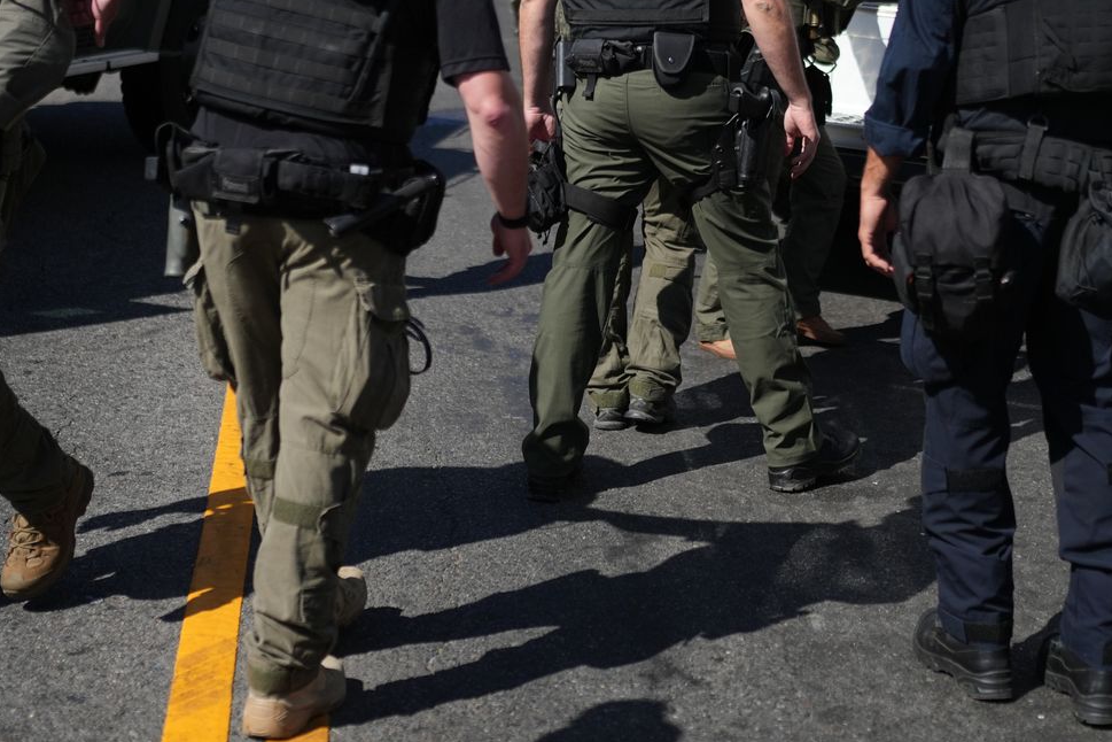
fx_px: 2286
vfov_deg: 18.2
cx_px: 711
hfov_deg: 27.2
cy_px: 132
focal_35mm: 74
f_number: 1.4
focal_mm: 35
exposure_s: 1/20000
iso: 250
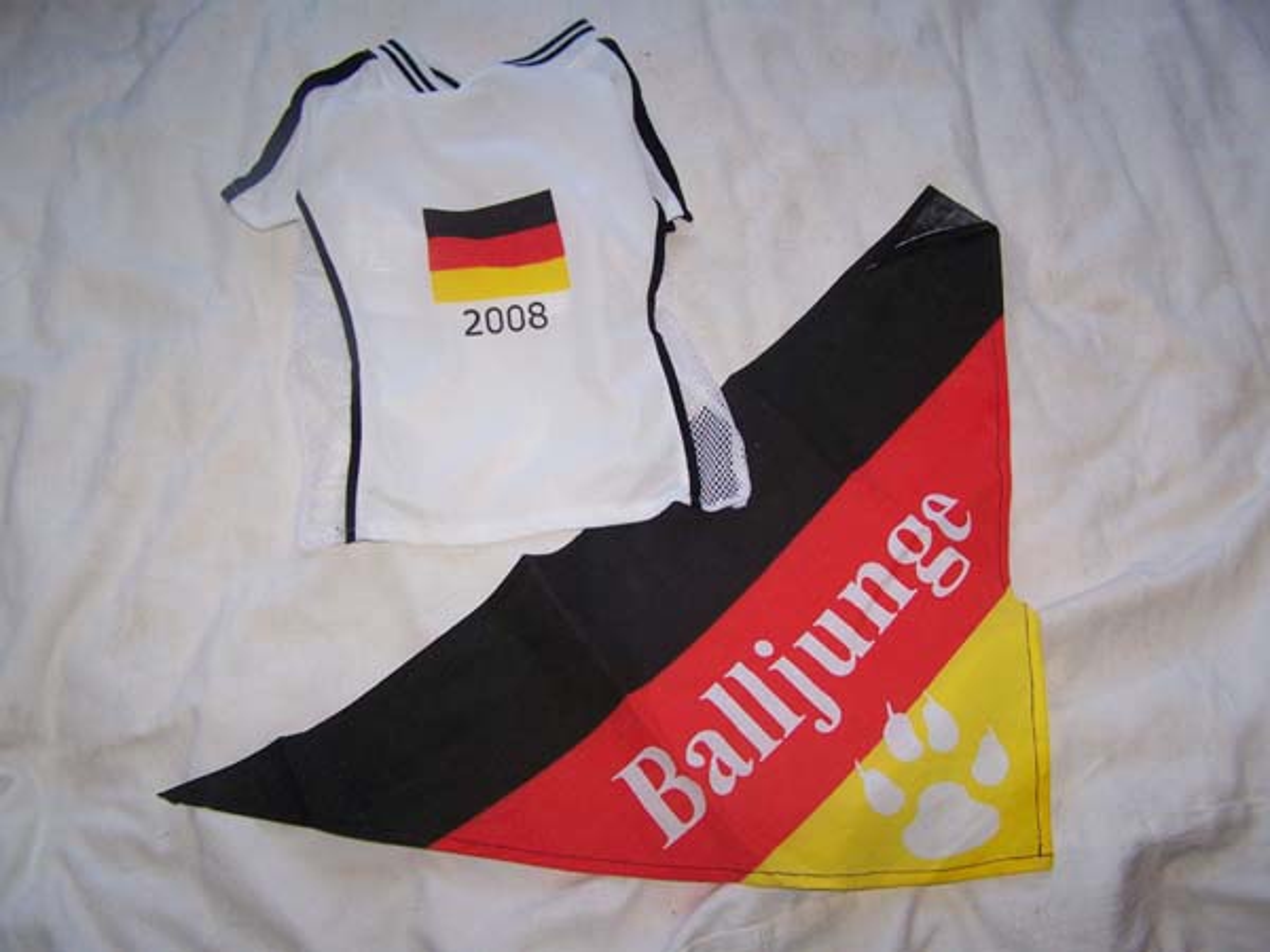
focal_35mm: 38
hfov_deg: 49.0
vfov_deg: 37.7
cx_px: 635
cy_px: 476
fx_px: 1394
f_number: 2.8
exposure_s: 1/60
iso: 160
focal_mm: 6.3
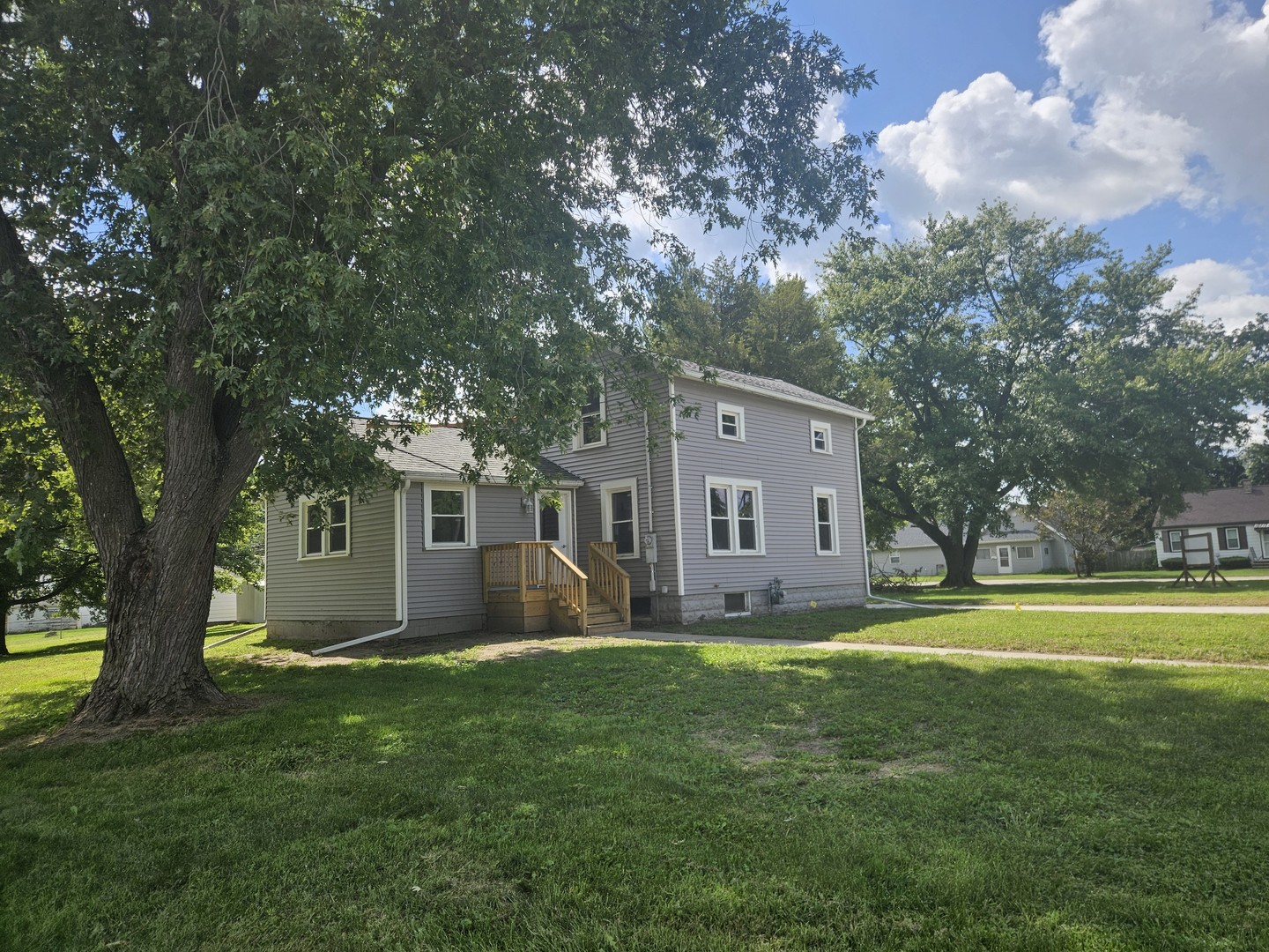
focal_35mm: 23
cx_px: 634
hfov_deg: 73.9
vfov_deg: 58.9
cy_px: 476
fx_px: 843
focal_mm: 5.4
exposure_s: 1/1148
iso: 25
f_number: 1.8
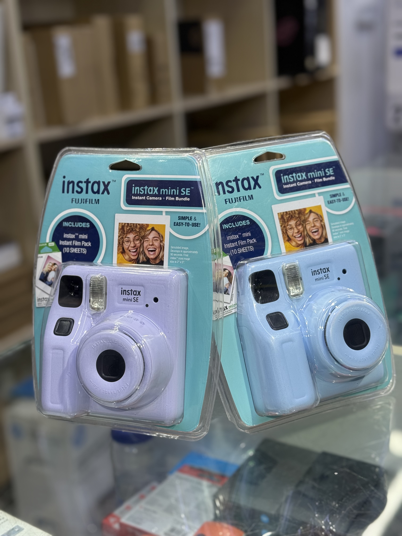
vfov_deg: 39.7
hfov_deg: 30.3
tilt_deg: -18.4
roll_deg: +4.3
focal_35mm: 48
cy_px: 268
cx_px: 201
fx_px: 743
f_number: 1.78
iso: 64
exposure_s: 1/828
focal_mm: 6.76
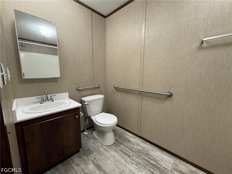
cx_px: 116
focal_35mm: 14
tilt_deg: -7.4
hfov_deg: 102.1
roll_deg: -0.1
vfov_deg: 85.7
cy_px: 87
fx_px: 94
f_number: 2.2
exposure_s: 1/60
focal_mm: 2.22
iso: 200
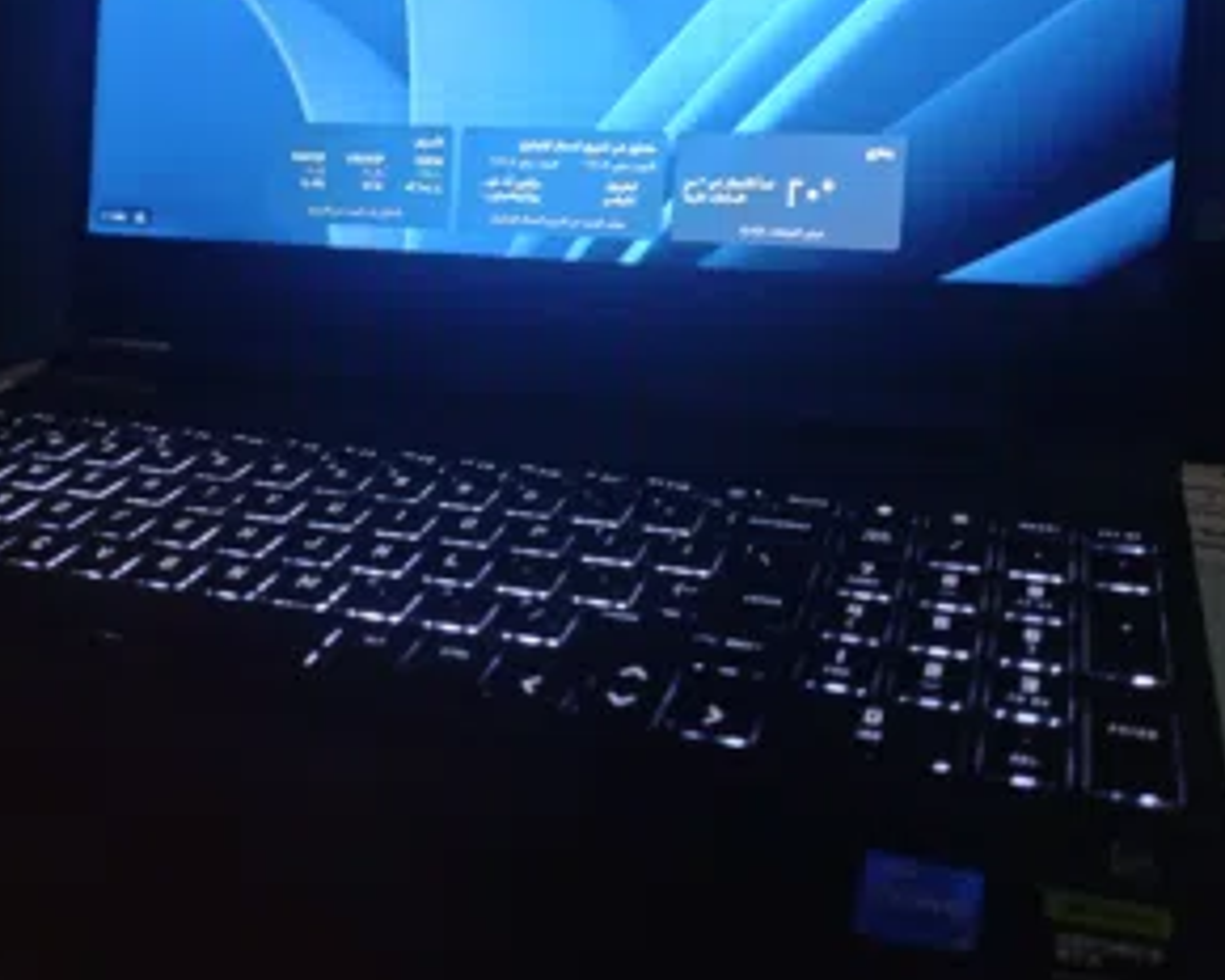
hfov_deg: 51.5
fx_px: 1269
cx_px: 604
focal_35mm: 35
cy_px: 376
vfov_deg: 42.0
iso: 125
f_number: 1.59
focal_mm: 4.94
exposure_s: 1/33.3
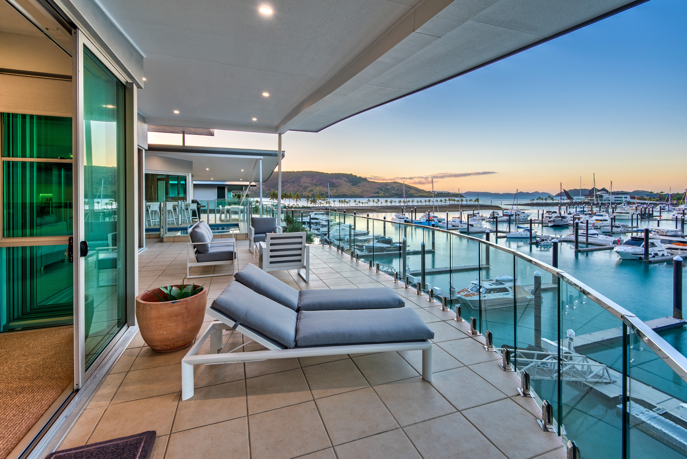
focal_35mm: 16
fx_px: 305
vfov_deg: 73.8
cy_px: 230
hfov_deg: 96.7
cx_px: 344
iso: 200
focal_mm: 16
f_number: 10
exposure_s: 1/50
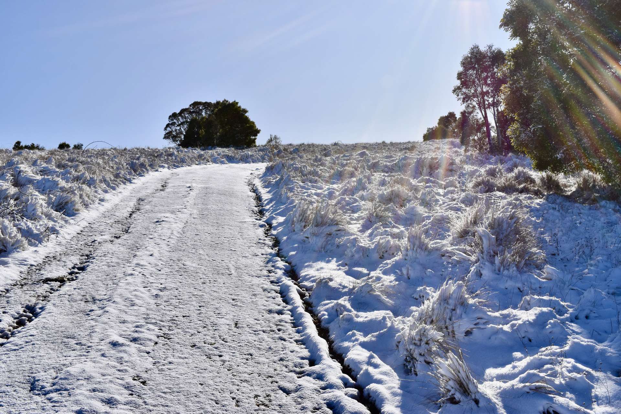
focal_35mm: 39
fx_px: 673
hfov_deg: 49.6
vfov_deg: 34.2
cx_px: 310
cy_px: 207
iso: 200
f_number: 11
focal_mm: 26
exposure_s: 1/500
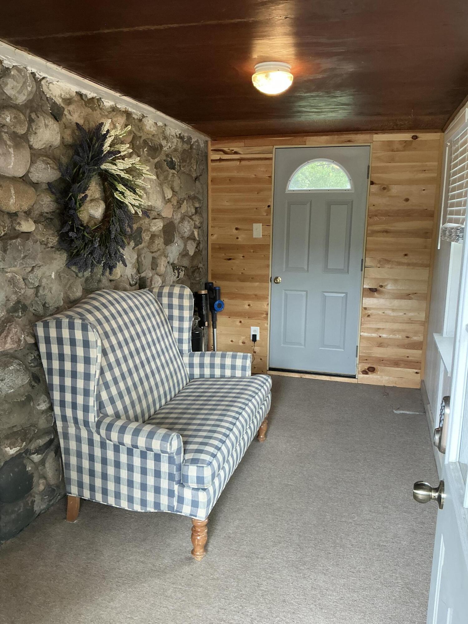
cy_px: 312
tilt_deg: -10.6
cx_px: 234
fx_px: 505
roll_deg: -0.5
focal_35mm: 28
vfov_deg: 63.4
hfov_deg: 49.7
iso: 80
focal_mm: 3
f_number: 1.8
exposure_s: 1/60
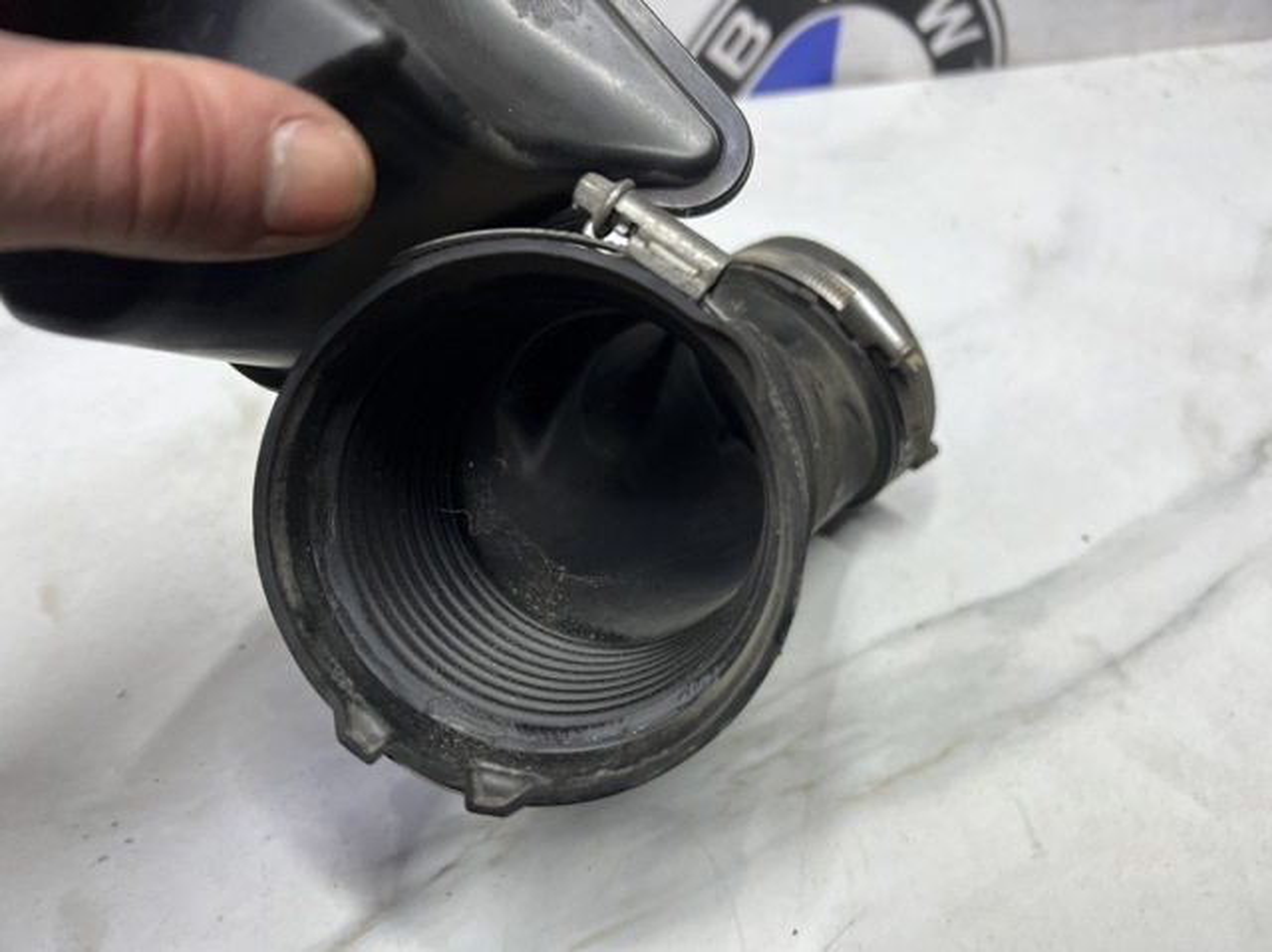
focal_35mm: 26
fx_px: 955
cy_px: 476
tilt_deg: -47.8
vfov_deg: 53.0
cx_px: 636
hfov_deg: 67.3
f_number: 1.5
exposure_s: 1/113
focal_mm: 5.7
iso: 125
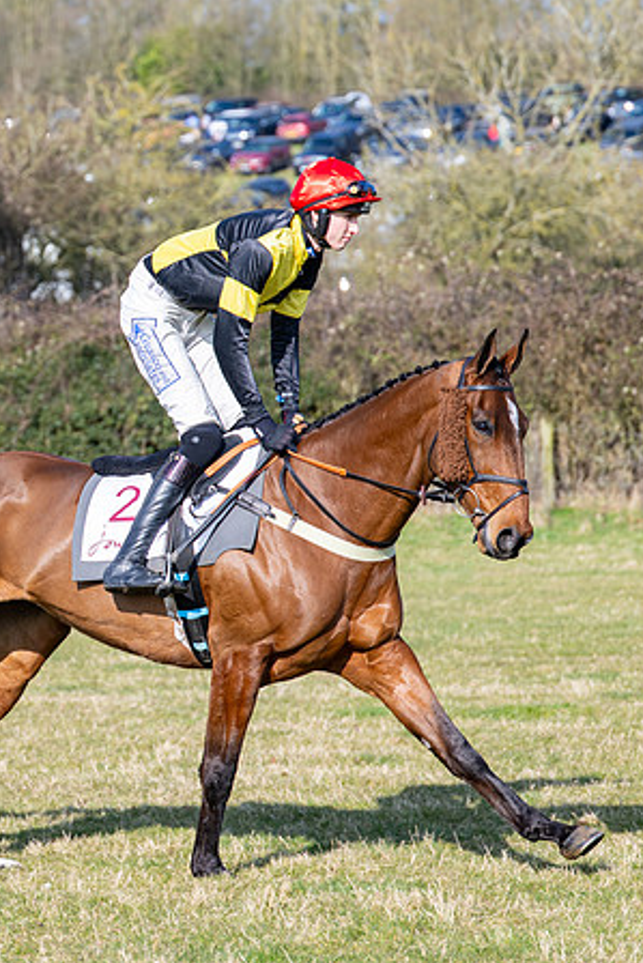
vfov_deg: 11.3
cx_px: 71
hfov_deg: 7.5
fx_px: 4872
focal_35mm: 182
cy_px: 481
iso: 100
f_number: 2.8
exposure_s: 1/1600
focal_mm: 80
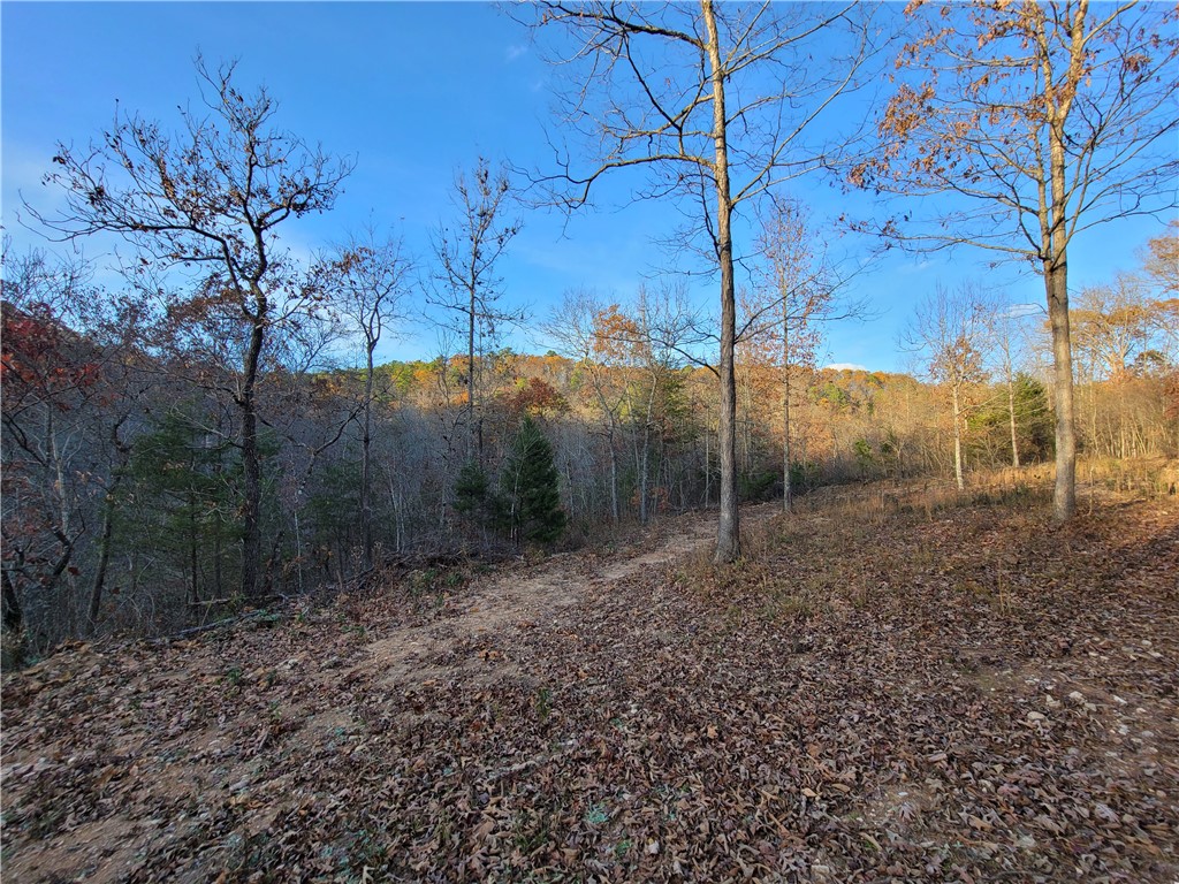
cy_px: 442
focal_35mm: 13
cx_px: 590
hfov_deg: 106.2
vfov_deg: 89.9
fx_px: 443
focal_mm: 2.2
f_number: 2.2
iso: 64
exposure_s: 1/450
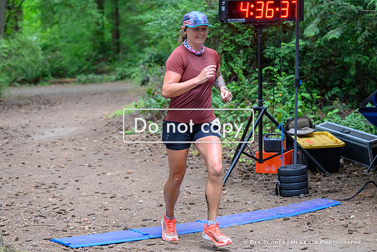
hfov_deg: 24.0
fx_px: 885
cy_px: 104
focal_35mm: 85
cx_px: 150
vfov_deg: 16.2
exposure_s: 1/640
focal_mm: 70
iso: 5600
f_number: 3.5
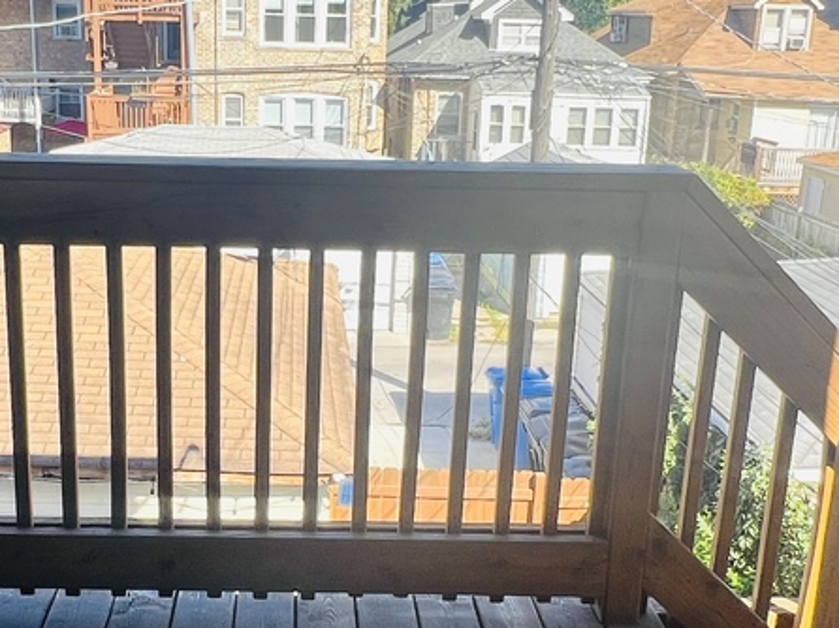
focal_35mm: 42
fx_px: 1017
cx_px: 320
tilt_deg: -14.9
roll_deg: -1.1
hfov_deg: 44.5
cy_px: 305
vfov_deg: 34.3
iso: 32
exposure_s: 1/277
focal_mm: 1.57
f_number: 1.8
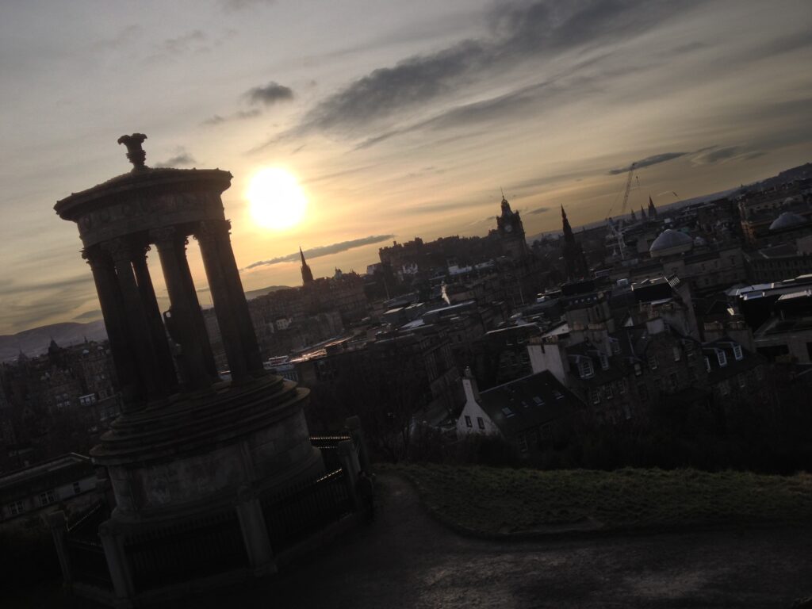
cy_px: 304
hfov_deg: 52.6
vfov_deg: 40.7
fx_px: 821
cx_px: 406
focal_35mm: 35
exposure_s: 1/1905
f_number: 2.4
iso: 50
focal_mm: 4.28
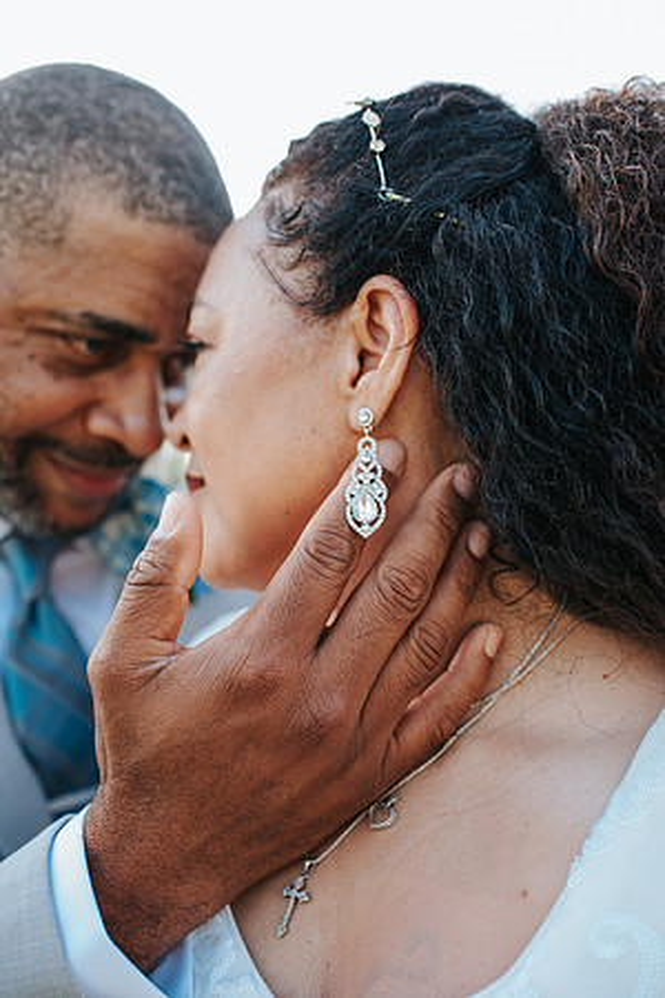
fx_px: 970
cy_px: 499
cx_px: 332
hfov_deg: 37.9
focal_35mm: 35
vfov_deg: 54.4
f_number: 3.2
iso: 500
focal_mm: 35
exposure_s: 1/500
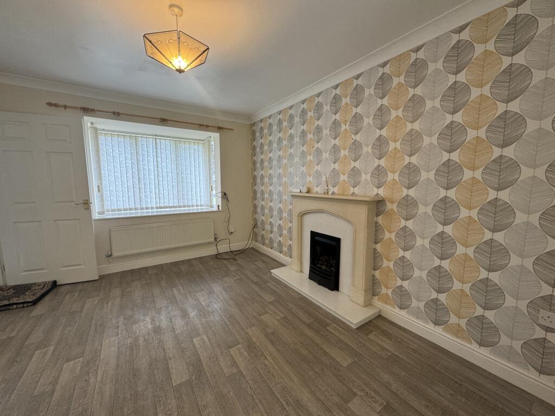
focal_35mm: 14
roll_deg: +0.3
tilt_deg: -6.9
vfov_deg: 85.7
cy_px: 208
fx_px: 224
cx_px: 278
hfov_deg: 102.1
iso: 160
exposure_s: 1/99
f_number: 2.2
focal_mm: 2.22
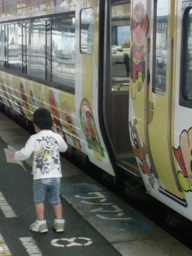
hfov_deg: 16.0
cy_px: 127
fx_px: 680
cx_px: 147
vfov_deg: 21.3
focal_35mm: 92
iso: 800
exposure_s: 1/50
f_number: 4.7
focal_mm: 12.1
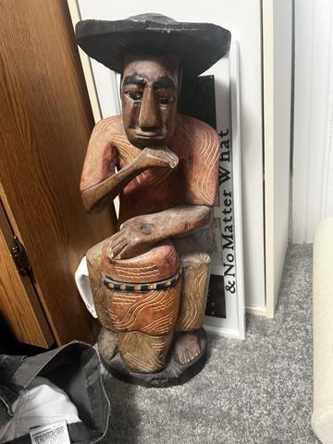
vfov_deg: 67.3
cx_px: 166
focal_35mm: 26
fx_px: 333
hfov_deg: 53.1
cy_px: 222
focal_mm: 5.7
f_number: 1.5
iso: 500
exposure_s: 1/30
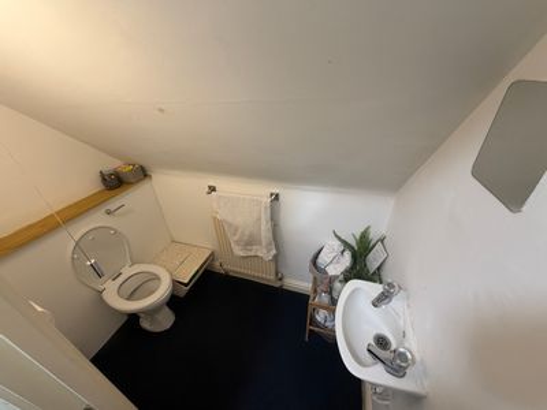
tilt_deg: -31.5
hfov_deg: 102.1
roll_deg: +3.2
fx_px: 221
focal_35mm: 14
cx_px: 274
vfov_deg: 85.7
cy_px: 205
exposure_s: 1/50
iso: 200
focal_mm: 2.22
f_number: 2.2
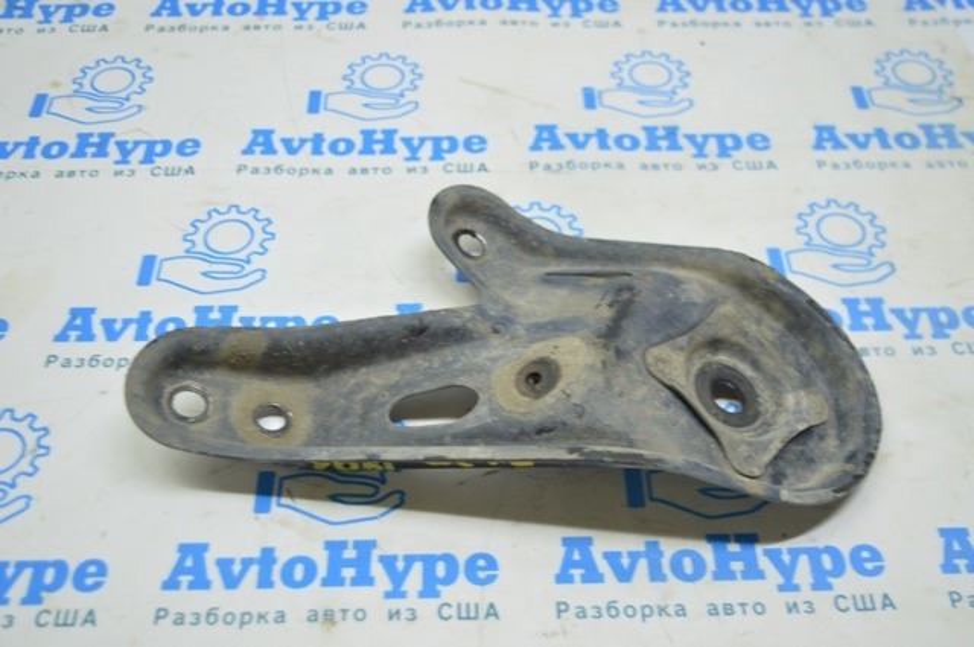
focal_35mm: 44
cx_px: 487
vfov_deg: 30.8
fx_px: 1175
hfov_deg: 45.0
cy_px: 324
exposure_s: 1/40
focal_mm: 29
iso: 400
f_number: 4.2
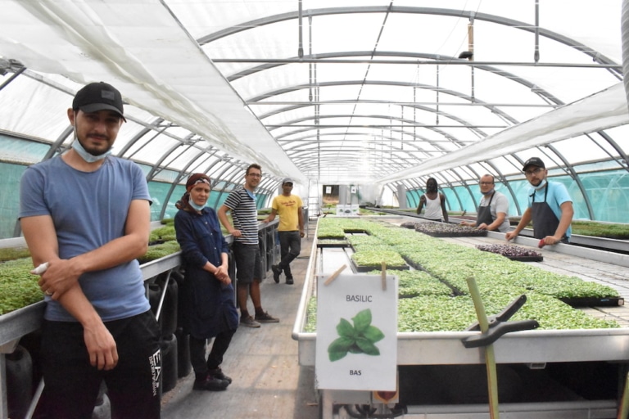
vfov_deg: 43.6
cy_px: 210
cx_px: 314
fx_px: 524
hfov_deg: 61.9
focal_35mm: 30
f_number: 22
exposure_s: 1/3200
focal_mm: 20
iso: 12800
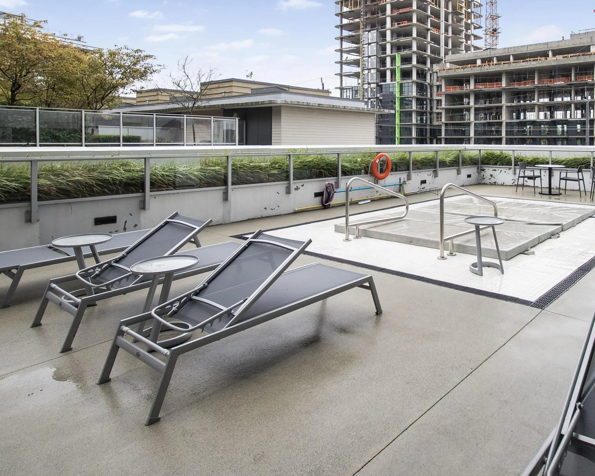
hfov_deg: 70.2
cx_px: 403
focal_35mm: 23
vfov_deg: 59.7
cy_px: 164
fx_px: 405
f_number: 2.8
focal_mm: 10
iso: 50
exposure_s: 1/160
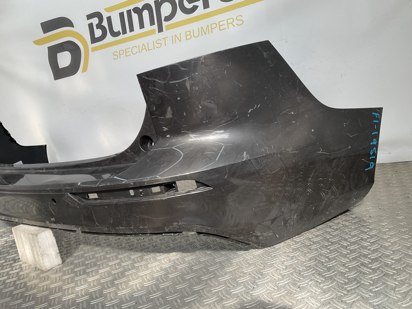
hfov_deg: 61.7
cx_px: 206
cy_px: 154
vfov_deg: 48.2
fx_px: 345
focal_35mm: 29
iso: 16
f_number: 1.8
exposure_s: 1/276
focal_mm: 3
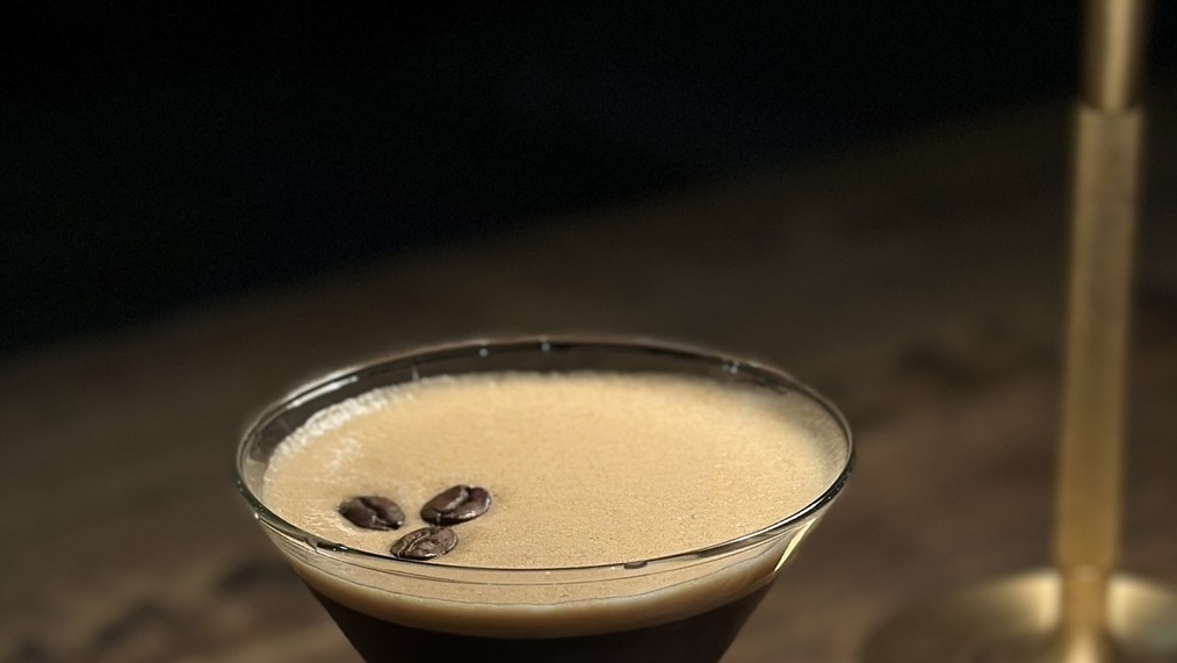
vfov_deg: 11.9
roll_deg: +0.8
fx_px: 3184
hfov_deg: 20.9
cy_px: 495
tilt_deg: -23.8
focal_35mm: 102
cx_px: 659
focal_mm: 6.86
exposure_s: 1/60
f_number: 1.78
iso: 100
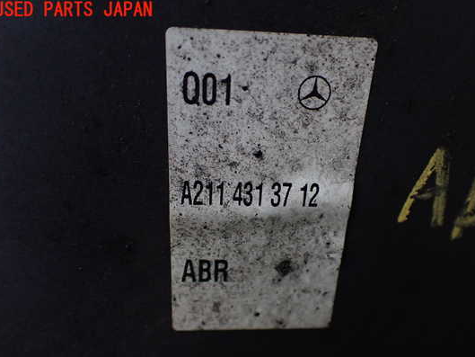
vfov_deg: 41.7
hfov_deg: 53.9
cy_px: 201
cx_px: 259
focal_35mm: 34
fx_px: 467
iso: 400
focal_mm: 5.4
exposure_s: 1/125
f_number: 2.3
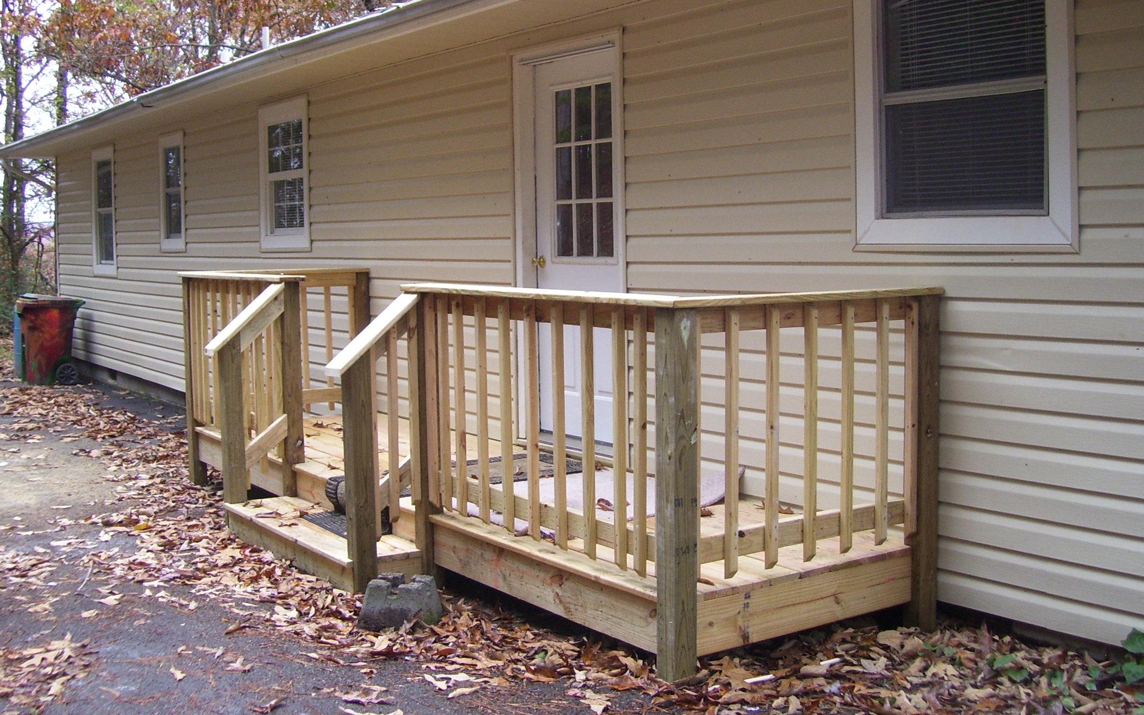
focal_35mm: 42
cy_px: 279
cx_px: 549
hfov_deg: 47.2
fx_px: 1309
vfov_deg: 30.4
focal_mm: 6
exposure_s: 1/90
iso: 125
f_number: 2.7
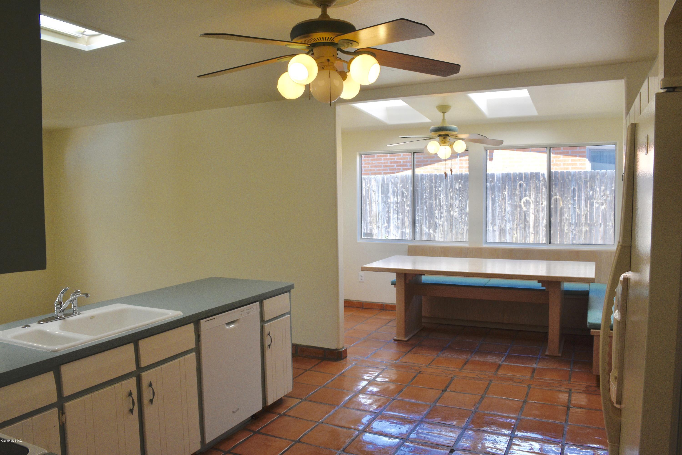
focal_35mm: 27
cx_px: 341
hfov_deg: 67.4
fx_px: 511
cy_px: 228
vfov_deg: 47.9
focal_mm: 18
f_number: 8
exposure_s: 1/250
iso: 800
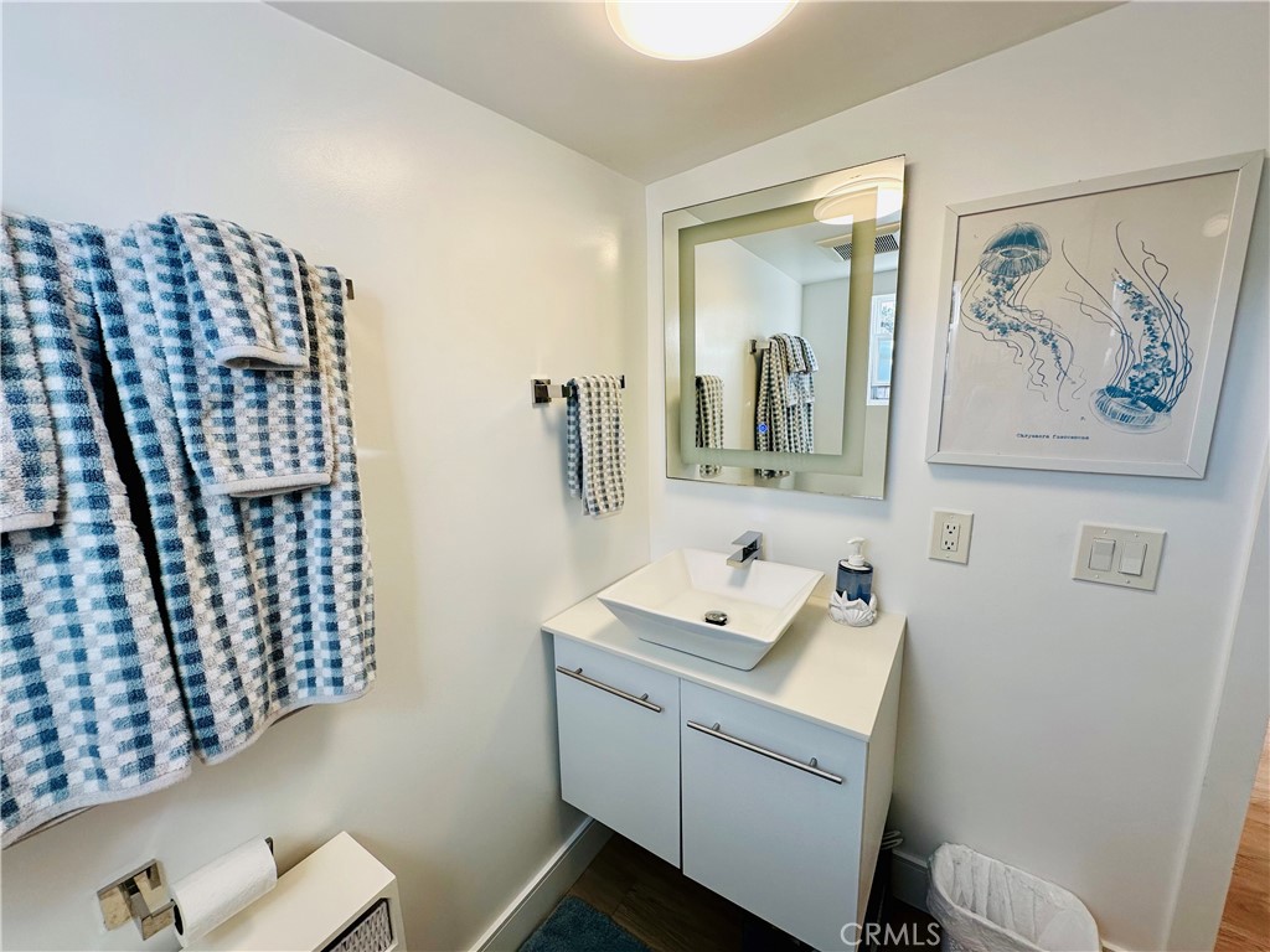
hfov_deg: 102.1
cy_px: 476
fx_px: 514
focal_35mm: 14
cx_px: 635
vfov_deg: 85.7
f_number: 2.2
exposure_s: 1/120
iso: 64
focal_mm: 2.22
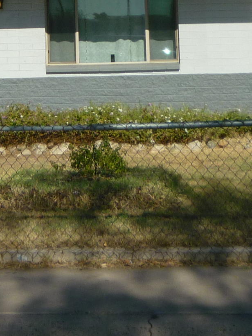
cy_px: -73
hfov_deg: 13.9
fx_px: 1029
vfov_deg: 17.6
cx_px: 47
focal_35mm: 106
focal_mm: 5.2
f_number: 5
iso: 100
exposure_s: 1/800
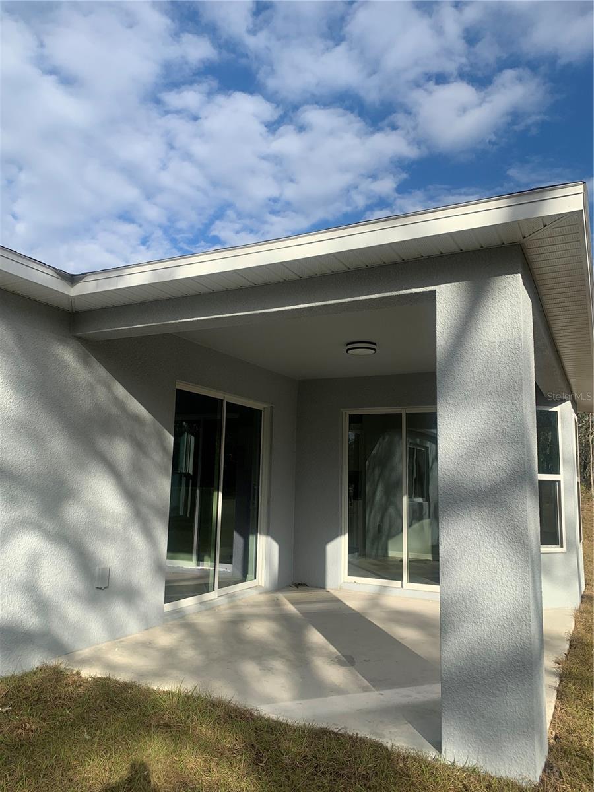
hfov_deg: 53.1
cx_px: 297
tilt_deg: +7.5
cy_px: 396
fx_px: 595
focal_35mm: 26
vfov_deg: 67.3
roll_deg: -1.1
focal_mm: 4.25
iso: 25
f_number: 1.8
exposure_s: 1/2421
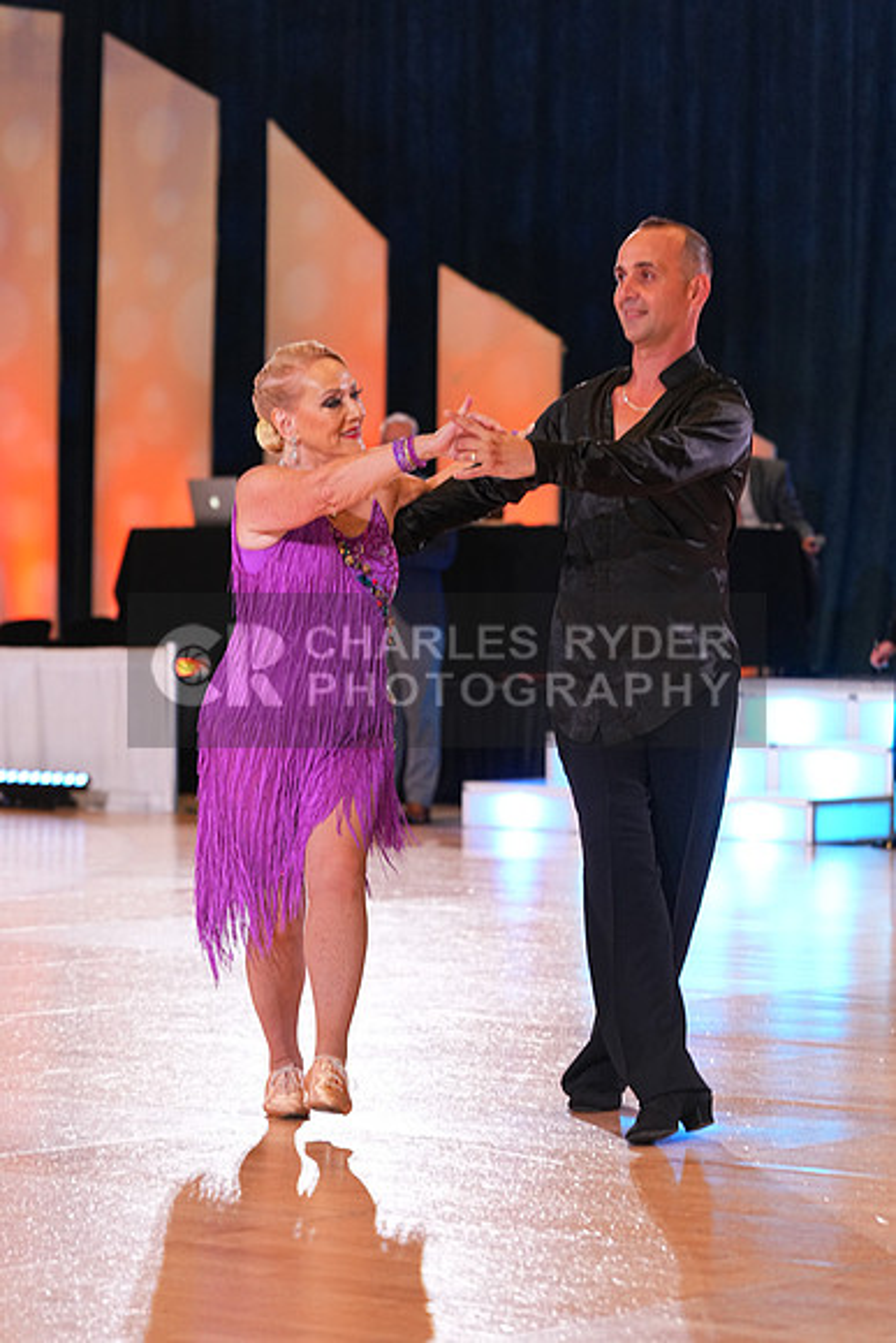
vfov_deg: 16.5
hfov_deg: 11.1
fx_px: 4626
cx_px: 448
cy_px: 672
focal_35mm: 124
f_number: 4.5
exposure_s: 1/200
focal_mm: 124
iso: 2000
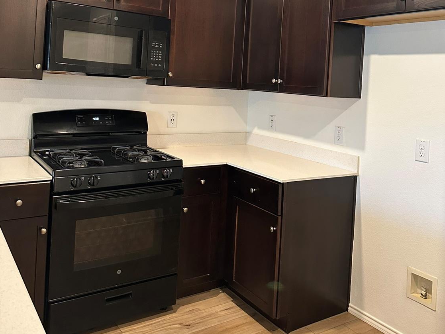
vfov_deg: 41.6
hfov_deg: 55.3
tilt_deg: +1.3
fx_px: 424
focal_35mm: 33
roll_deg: -3.7
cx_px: 228
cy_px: 82
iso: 400
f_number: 1.78
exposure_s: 1/60
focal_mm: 6.86
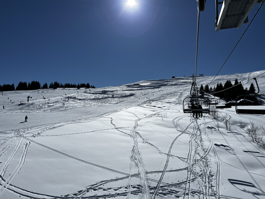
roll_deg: -0.1
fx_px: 199
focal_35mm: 26
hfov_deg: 67.3
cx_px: 132
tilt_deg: +5.3
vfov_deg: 53.1
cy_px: 100
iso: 32
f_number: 1.5
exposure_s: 1/16393
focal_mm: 5.7
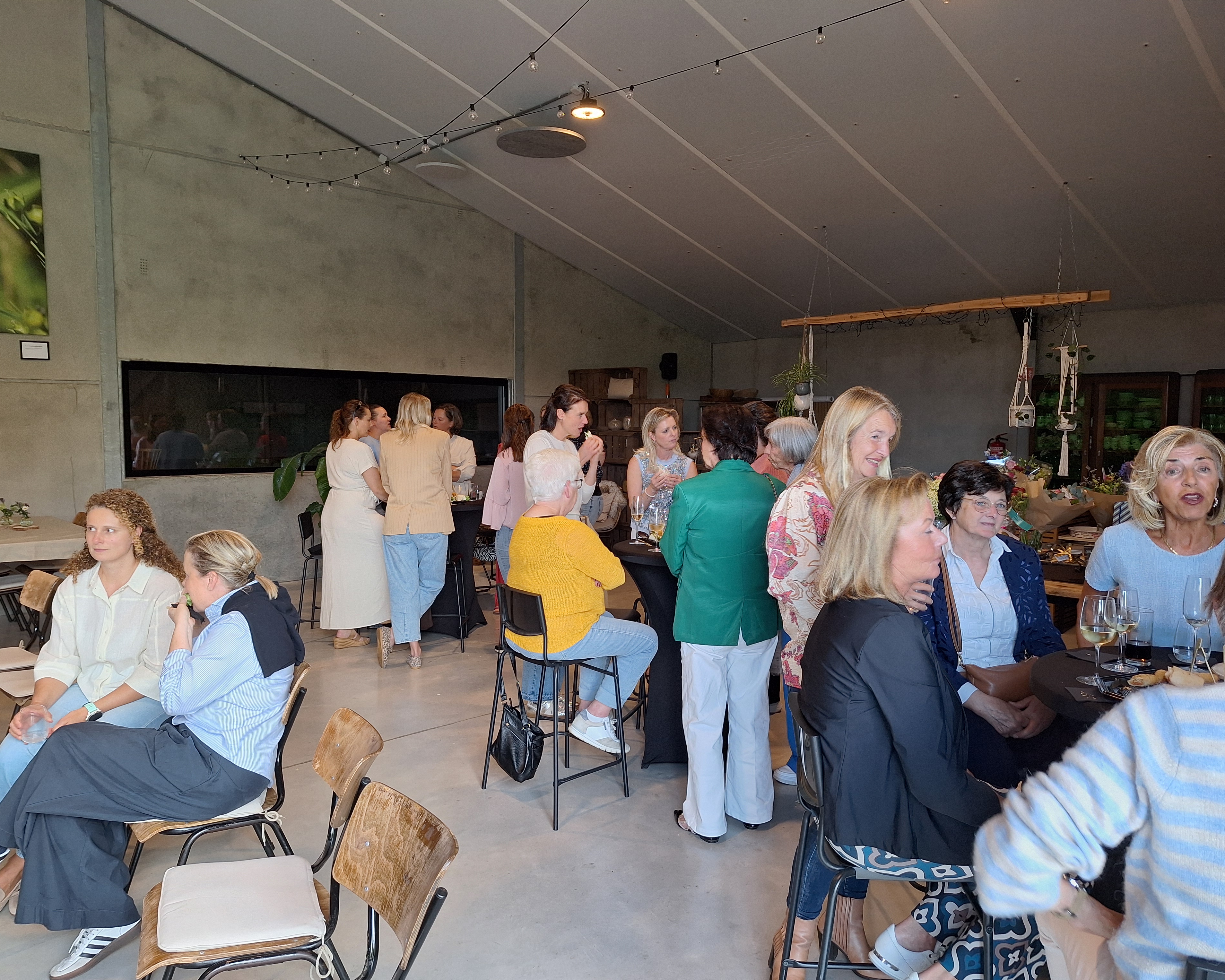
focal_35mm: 24
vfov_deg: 58.8
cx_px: 594
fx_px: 870
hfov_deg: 70.3
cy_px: 490
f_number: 1.8
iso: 64
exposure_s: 1/50
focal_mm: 5.54
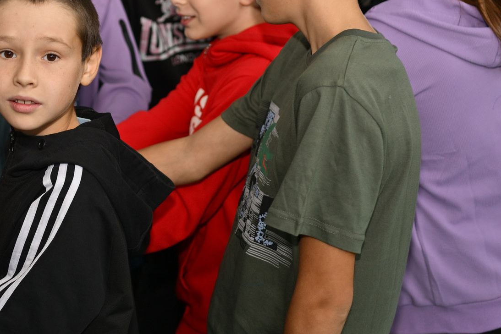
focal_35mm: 82
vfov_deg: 16.4
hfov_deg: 24.5
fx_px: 1141
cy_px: 10
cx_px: 124
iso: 200
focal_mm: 35
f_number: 2.2
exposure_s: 1/320
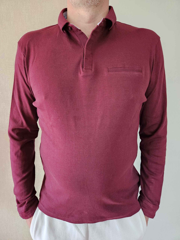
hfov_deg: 58.9
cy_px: 120
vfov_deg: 73.9
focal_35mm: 23
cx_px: 90
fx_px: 159
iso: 800
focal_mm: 5.4
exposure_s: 1/50
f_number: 1.8
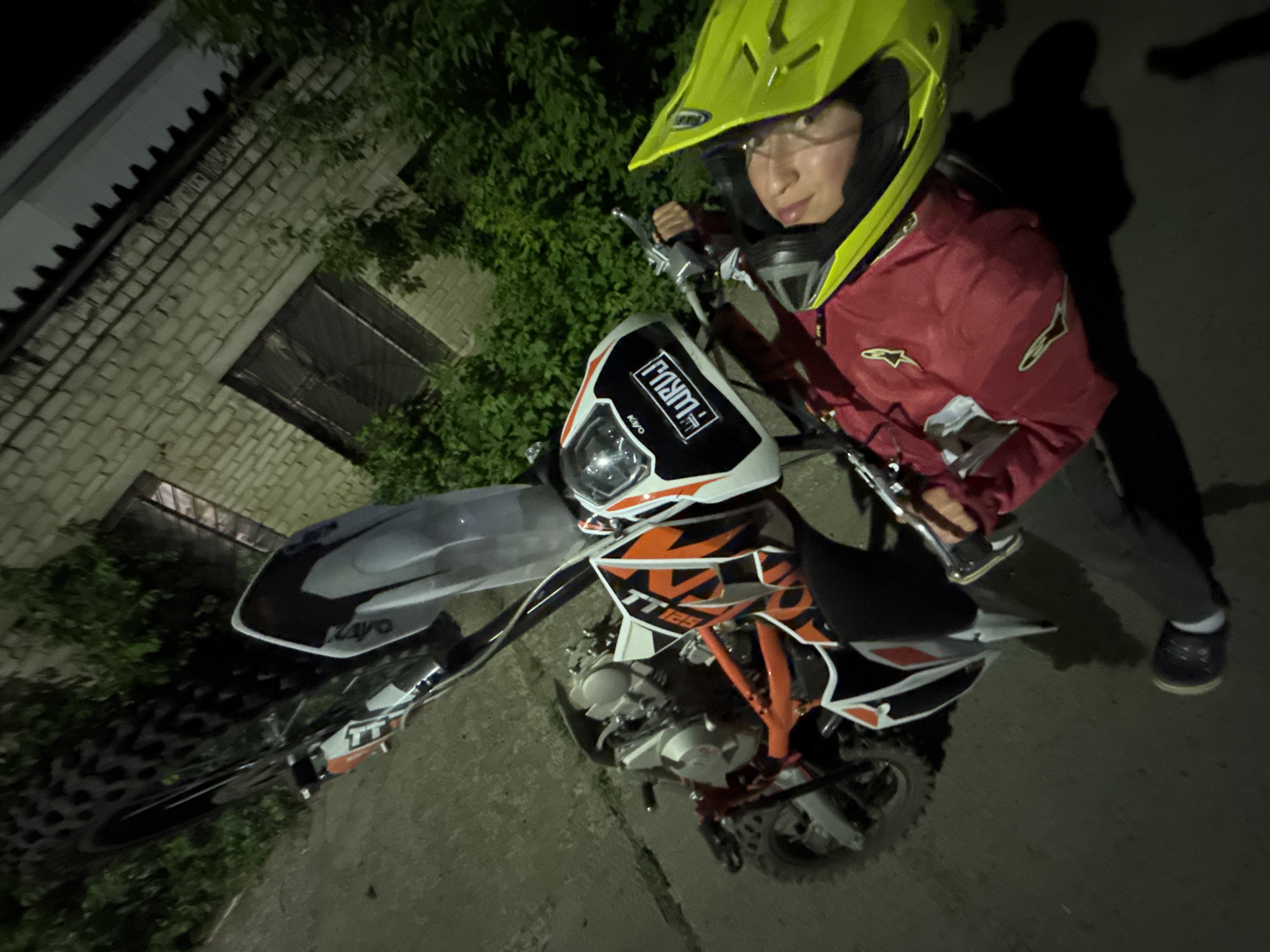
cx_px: 635
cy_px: 476
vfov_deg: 85.7
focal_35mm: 14
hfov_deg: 102.1
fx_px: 514
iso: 3200
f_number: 2.2
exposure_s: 1/17
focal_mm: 2.22
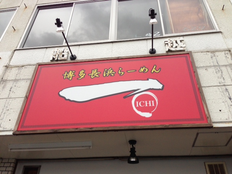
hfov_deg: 55.4
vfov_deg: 42.9
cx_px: 116
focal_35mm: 33
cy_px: 87
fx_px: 221
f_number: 2.4
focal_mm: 4.13
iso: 50
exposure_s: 1/120
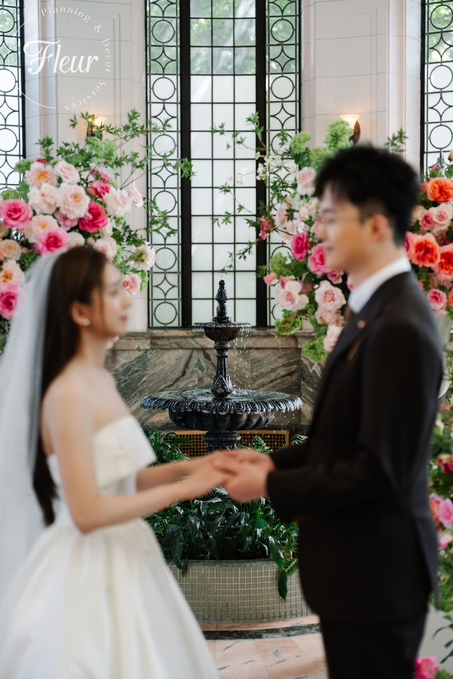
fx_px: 1057
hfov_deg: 24.2
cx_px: 226
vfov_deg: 35.6
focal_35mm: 56
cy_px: 340
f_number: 2
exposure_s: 1/250
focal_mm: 56
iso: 400
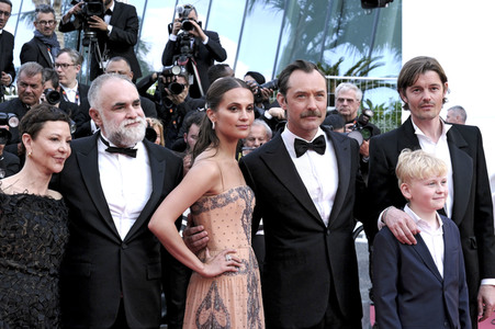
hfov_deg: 24.2
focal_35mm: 84
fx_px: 1154
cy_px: 164
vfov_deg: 16.2
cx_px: 248
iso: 1000
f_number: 6.4
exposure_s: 1/400
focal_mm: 56
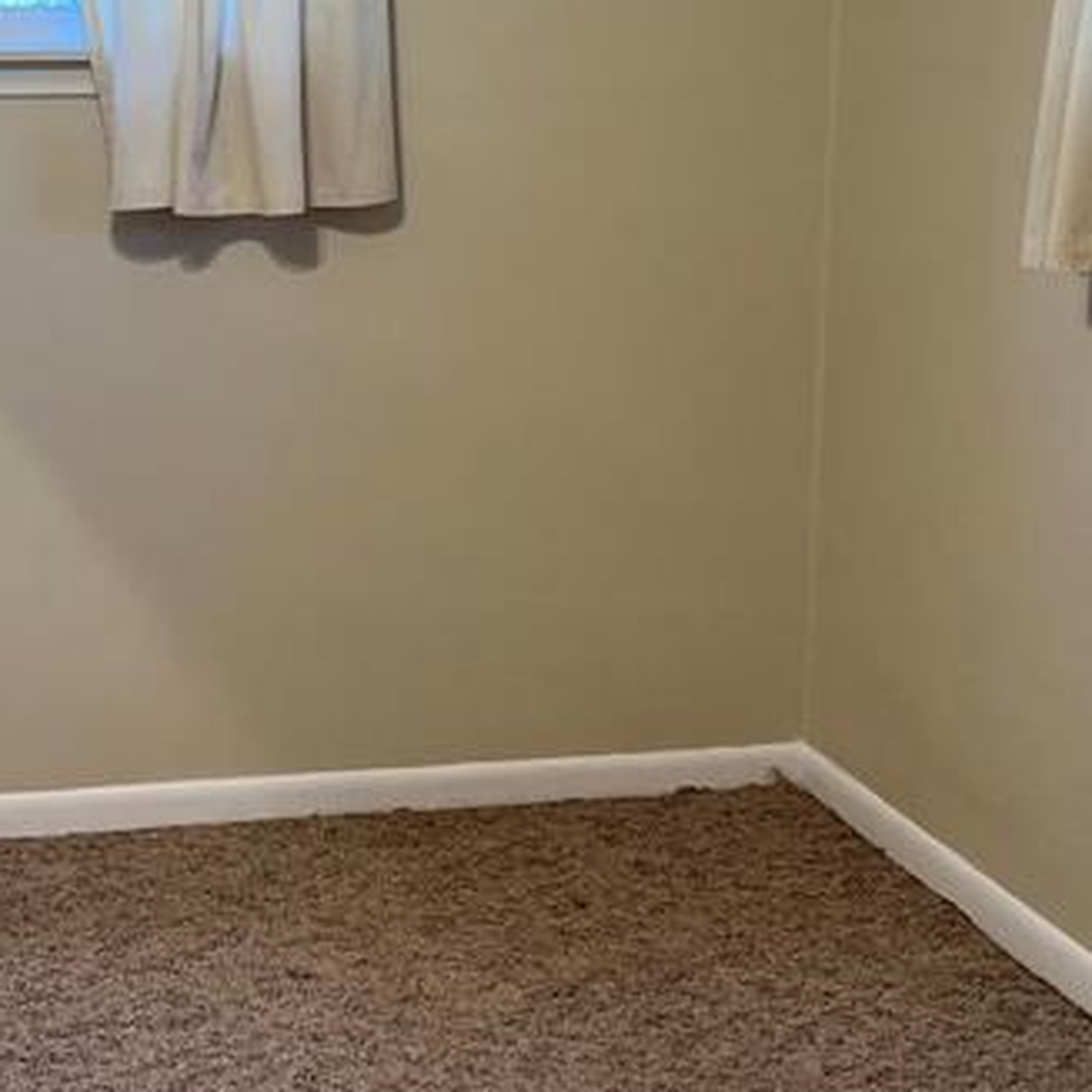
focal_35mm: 72
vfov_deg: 23.8
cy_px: 287
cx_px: 210
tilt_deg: -4.4
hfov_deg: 23.6
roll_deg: +0.3
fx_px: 2570
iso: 80
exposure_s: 1/120
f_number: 1.6
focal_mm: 5.1
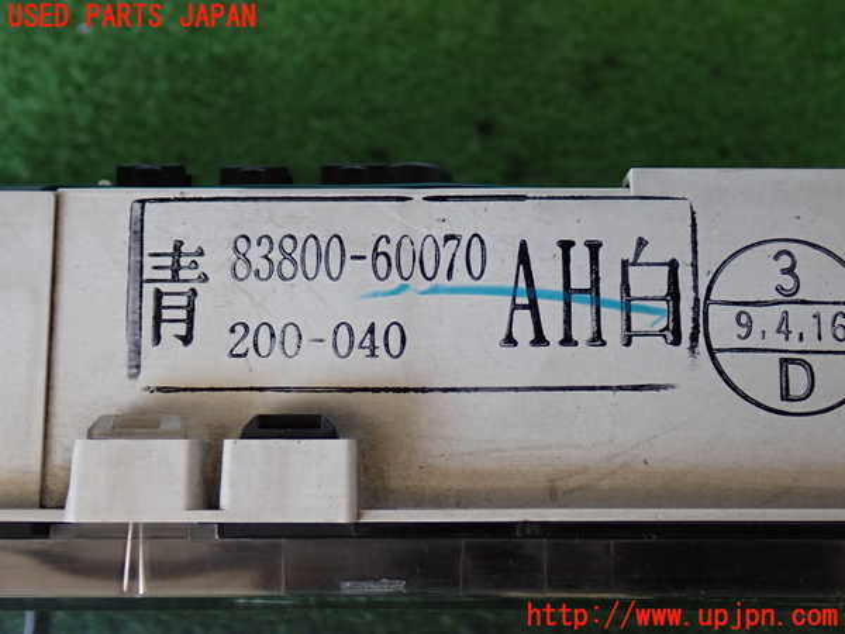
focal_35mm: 41
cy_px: 317
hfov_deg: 45.8
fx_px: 1001
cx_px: 422
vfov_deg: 35.1
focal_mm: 7.31
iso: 250
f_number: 2.8
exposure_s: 1/40
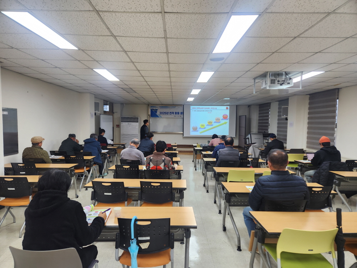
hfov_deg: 73.9
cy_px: 134
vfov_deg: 58.9
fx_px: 237
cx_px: 178
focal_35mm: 23
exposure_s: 1/120
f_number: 1.8
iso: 100
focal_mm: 5.4
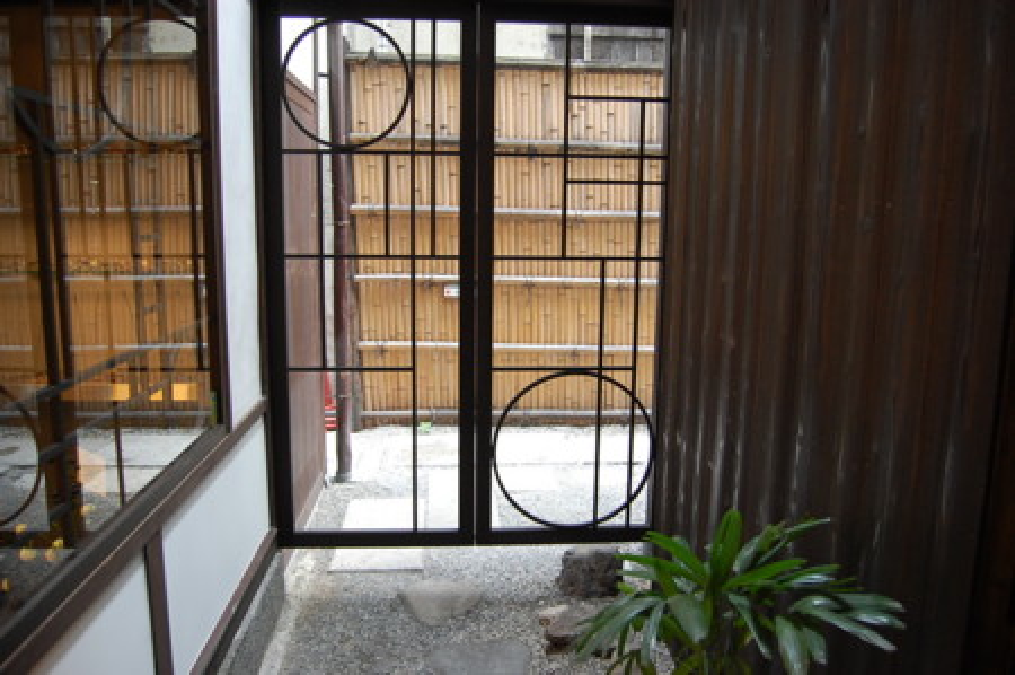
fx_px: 760
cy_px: 338
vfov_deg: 47.8
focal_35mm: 27
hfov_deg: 67.4
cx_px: 508
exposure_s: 1/30
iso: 400
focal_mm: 18
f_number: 3.5
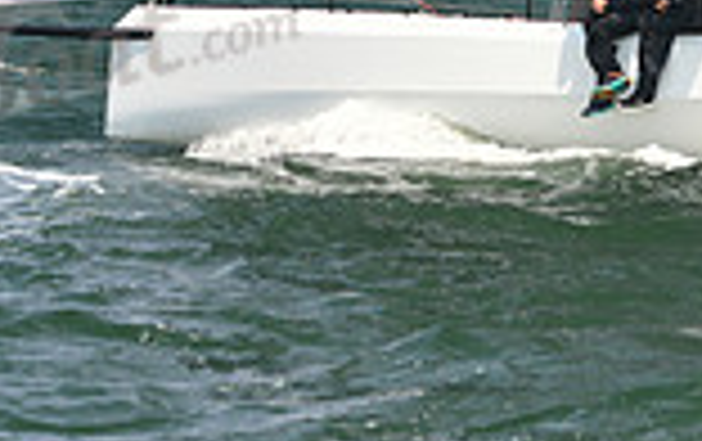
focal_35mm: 265
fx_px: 5077
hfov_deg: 7.9
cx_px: 536
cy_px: -209
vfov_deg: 4.9
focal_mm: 70
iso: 250
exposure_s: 1/640
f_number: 4.5
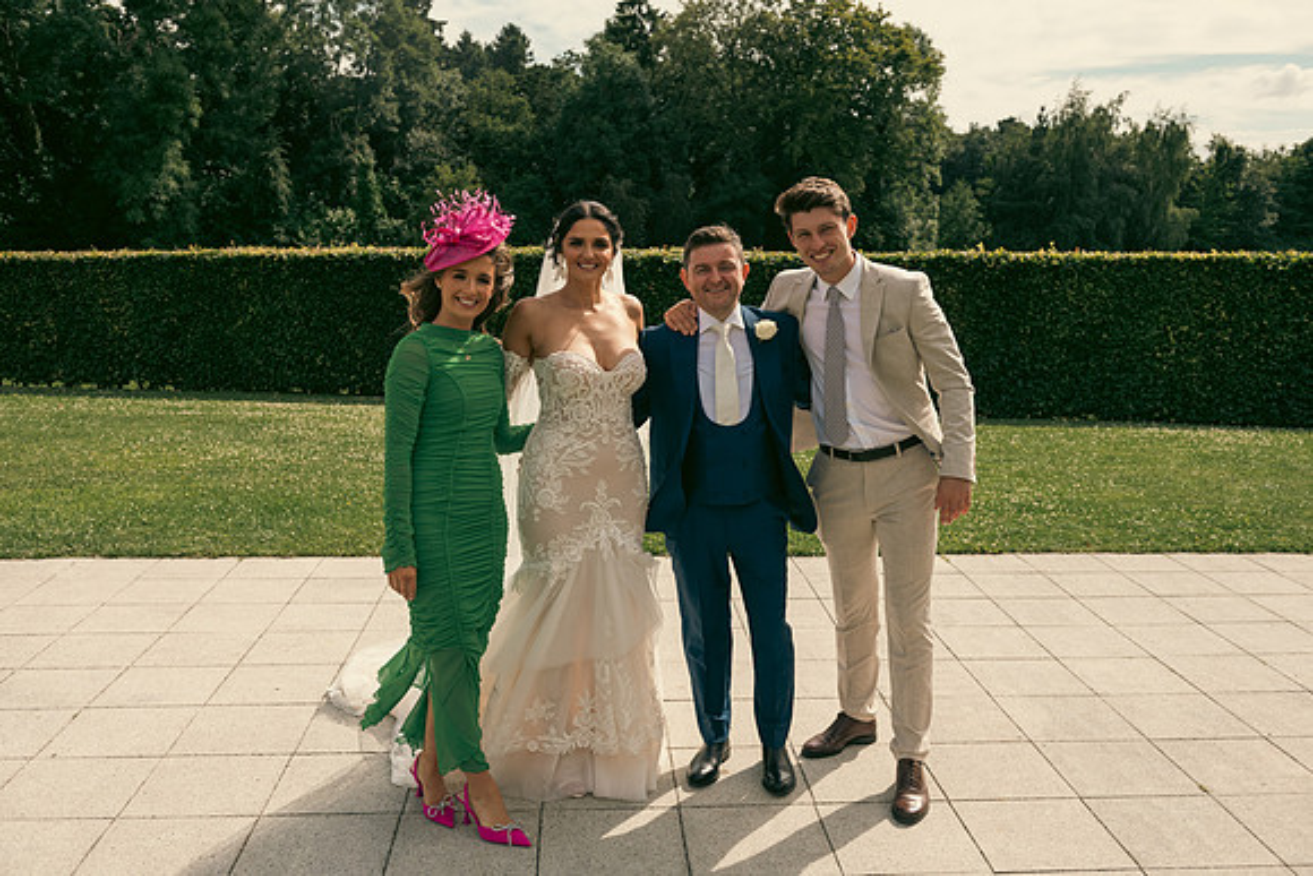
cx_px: 656
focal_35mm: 32
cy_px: 438
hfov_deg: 58.7
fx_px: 1167
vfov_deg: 41.1
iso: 200
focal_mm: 32
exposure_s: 1/1000
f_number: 5.6
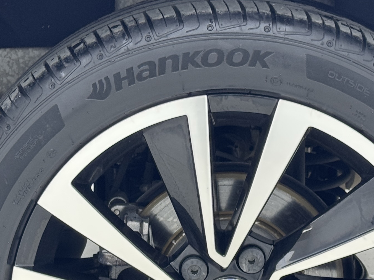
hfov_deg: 13.8
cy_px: 233
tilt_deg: -17.4
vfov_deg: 10.3
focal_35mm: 143
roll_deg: +0.8
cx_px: 227
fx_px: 1545
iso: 64
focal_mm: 6.76
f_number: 1.78
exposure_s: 1/100
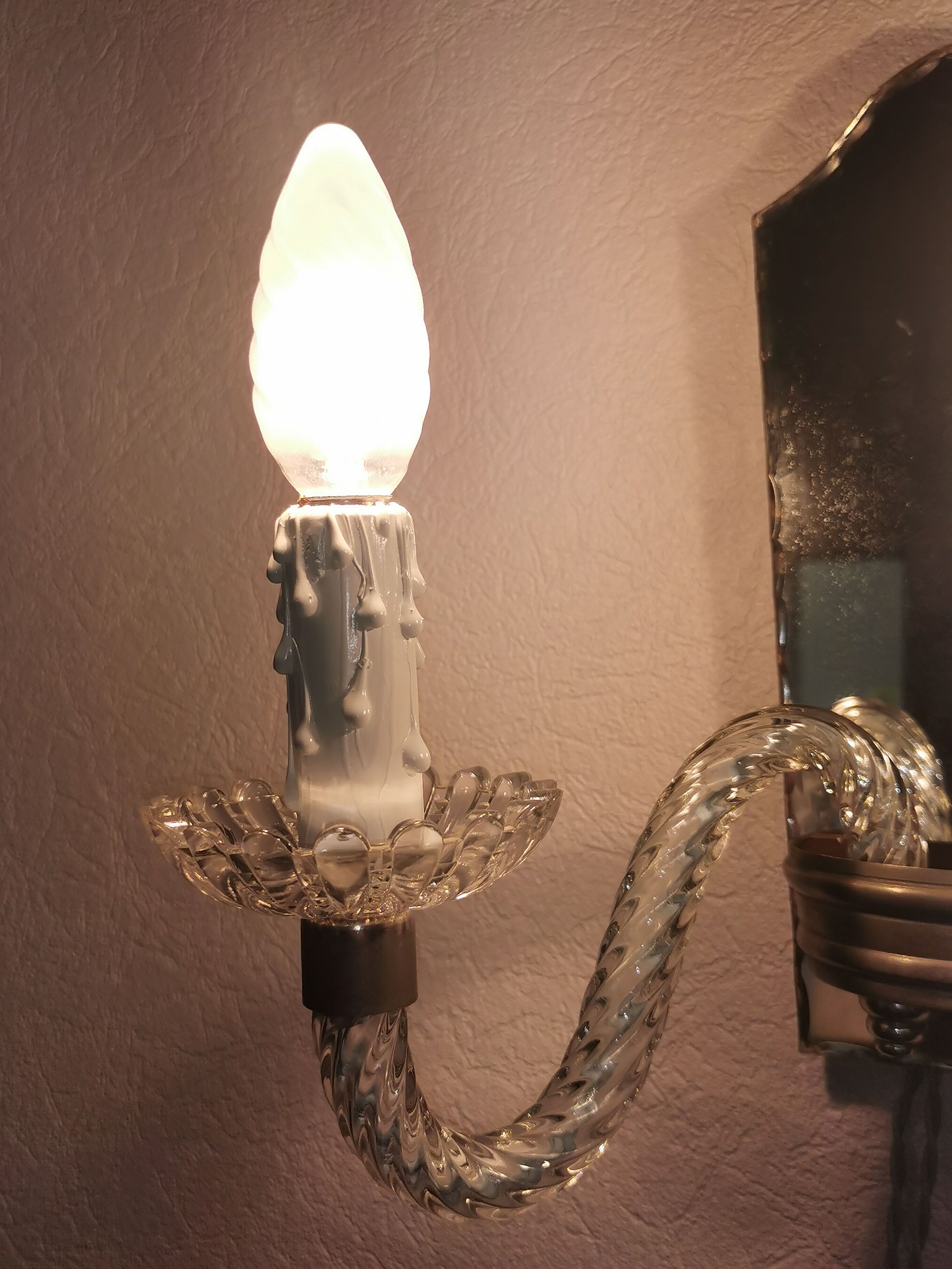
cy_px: 634
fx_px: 1320
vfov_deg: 51.4
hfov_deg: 39.7
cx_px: 476
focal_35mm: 36
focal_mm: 5.58
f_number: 1.8
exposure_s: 1/360
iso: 50
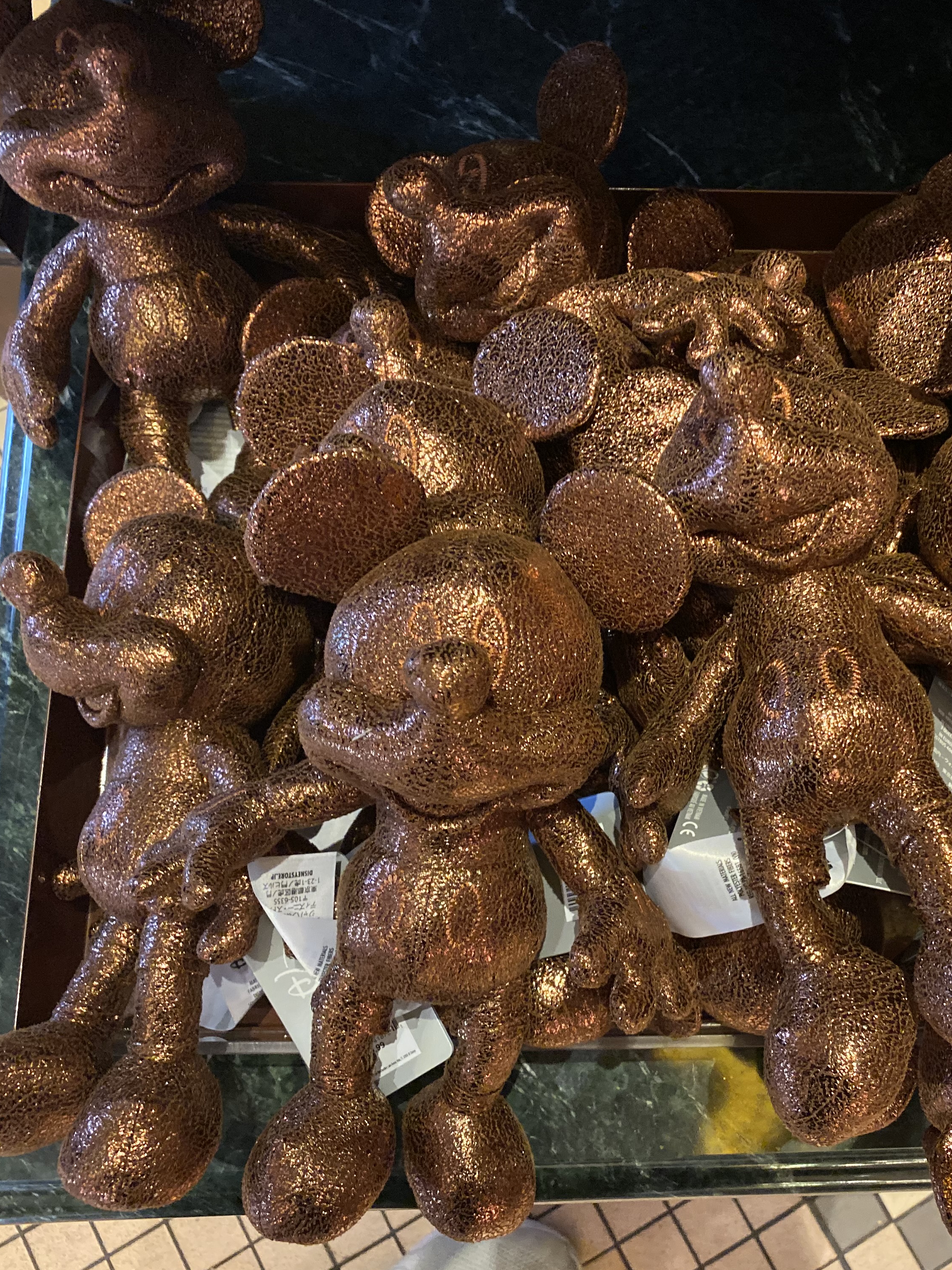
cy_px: 634
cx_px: 730
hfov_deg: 39.4
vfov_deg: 52.6
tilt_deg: -76.3
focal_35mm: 35
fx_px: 1284
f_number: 1.8
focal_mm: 4.25
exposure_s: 1/30
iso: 640
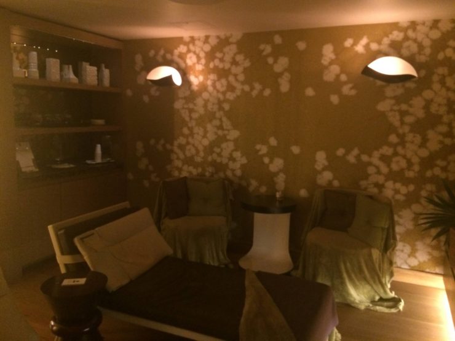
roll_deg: -1.3
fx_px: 381
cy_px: 170
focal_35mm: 29
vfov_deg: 48.2
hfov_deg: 61.7
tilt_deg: -8.7
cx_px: 228
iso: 500
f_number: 2.2
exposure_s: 1/15
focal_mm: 4.15
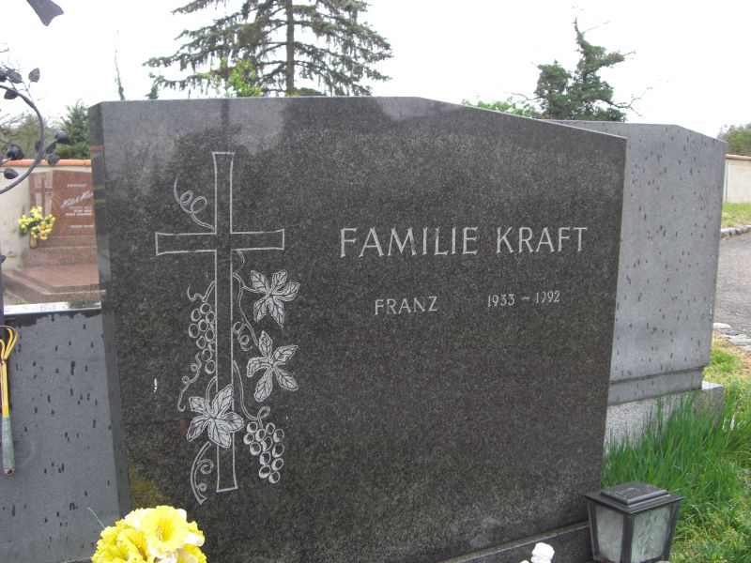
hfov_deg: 49.0
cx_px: 376
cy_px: 282
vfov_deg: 37.7
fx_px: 824
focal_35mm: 38
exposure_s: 1/100
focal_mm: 6.2
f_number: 2.7
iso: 64
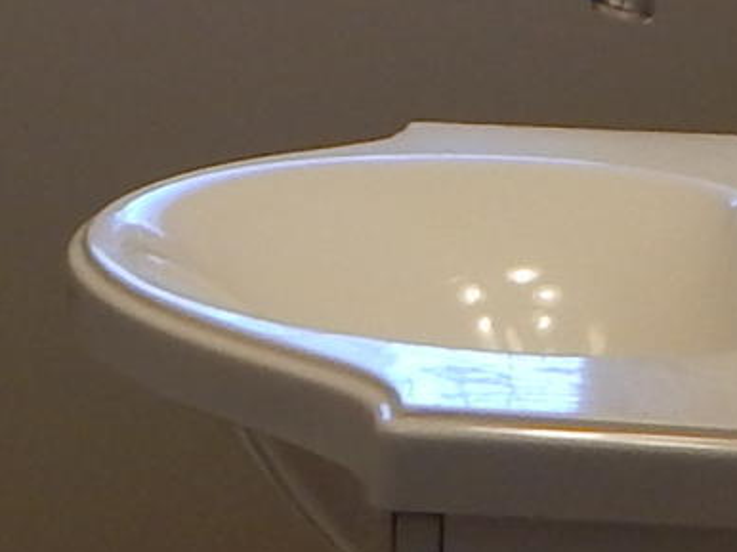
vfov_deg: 8.5
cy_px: -300
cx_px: -315
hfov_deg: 11.2
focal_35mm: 171
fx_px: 3638
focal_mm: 4
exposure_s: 1/40
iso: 125
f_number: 3
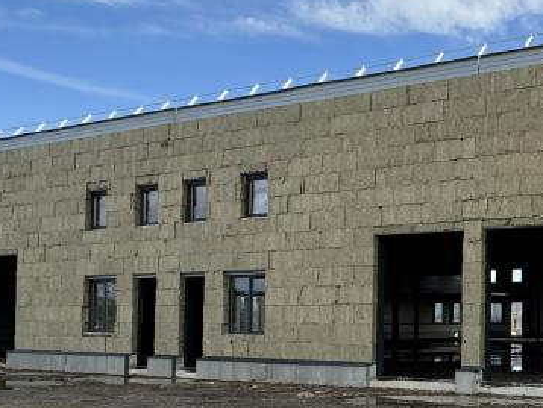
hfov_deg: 27.9
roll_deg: +0.6
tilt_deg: +1.4
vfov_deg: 28.8
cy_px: 299
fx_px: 785
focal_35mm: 50
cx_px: 784
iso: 40
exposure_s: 1/625
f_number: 2.2
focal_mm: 2.22
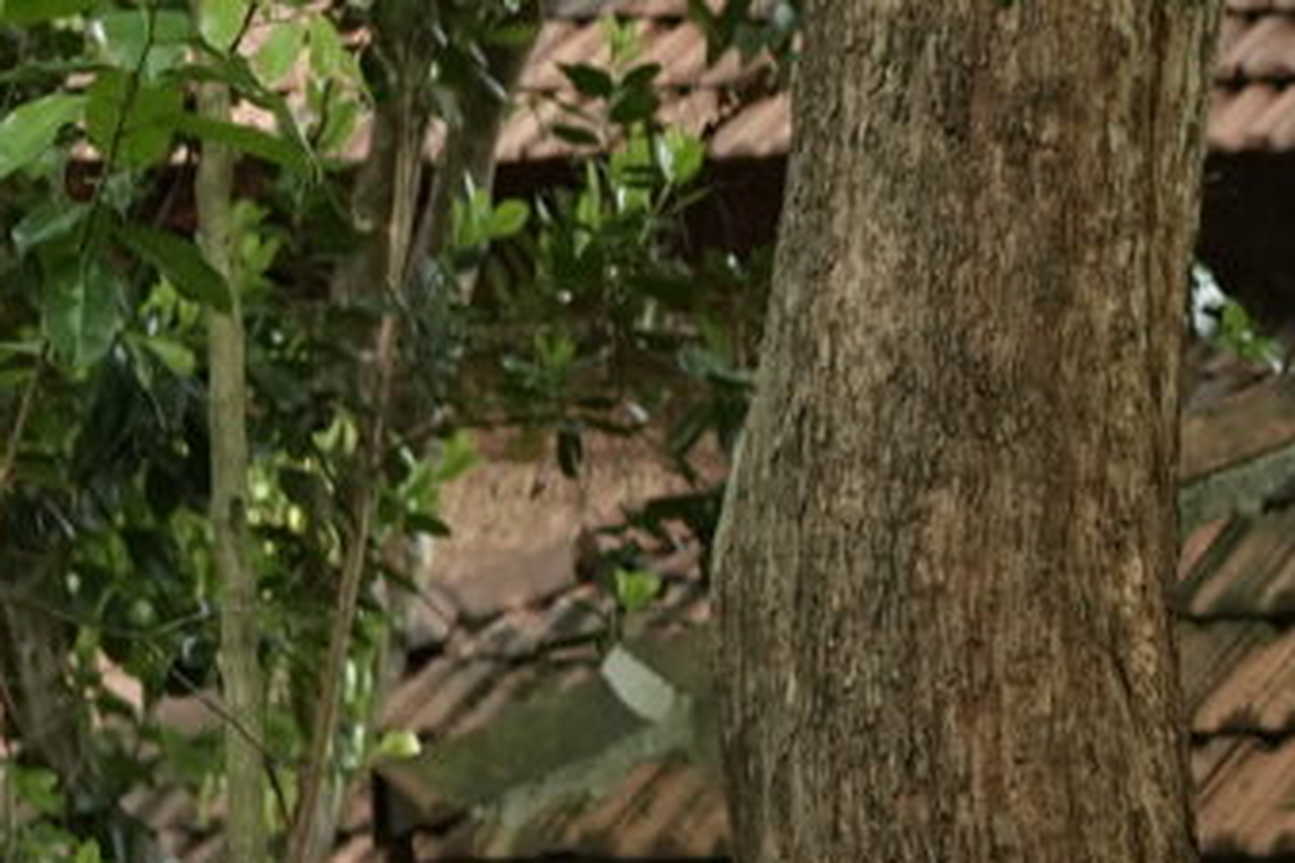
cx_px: 3621
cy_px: 693
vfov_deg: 5.2
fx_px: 9496
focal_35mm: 264
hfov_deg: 7.1
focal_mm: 35
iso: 400
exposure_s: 1/160
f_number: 3.2
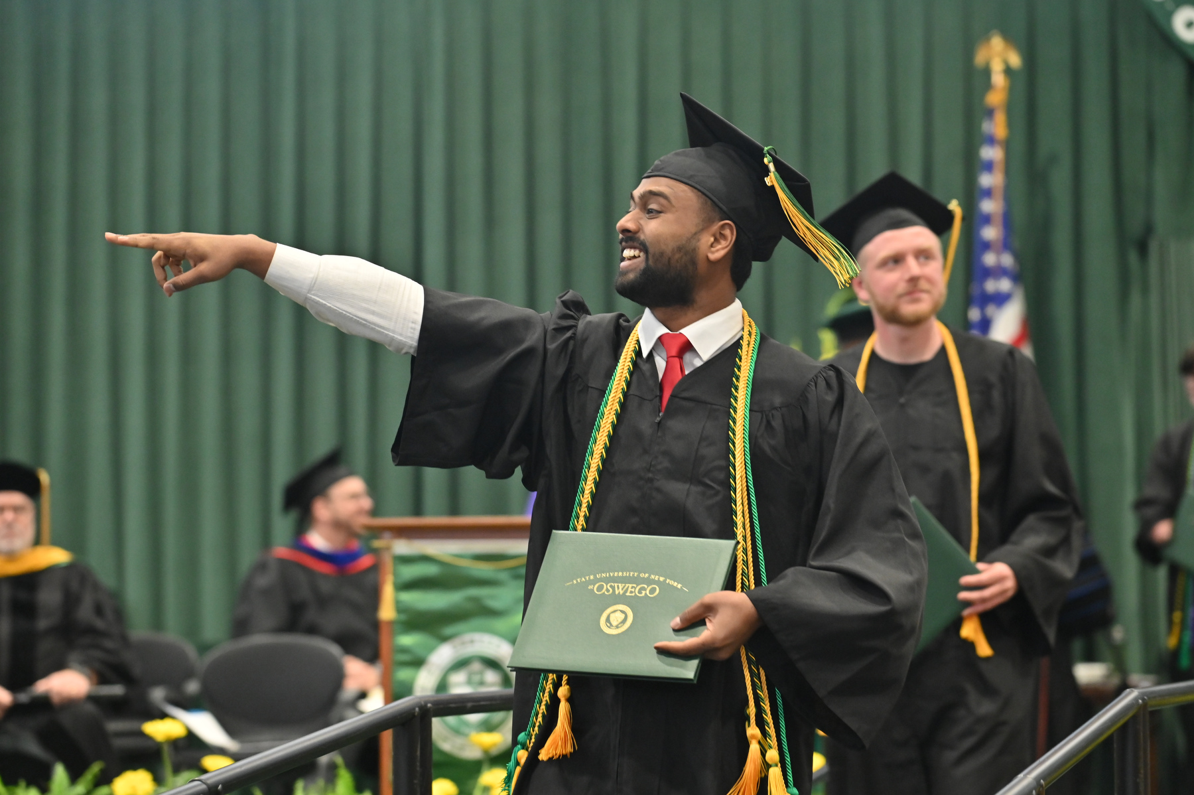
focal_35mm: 155
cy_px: 398
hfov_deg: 13.3
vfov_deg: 8.8
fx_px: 5138
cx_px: 597
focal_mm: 155
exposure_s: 1/250
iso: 2500
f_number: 5
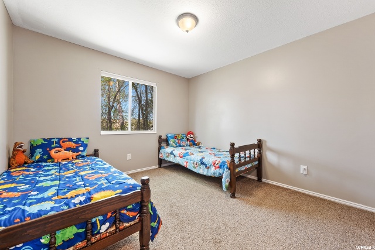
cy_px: 125
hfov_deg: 104.2
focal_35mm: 14
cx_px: 188
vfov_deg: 81.2
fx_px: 146
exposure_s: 3
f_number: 8
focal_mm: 14
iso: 100
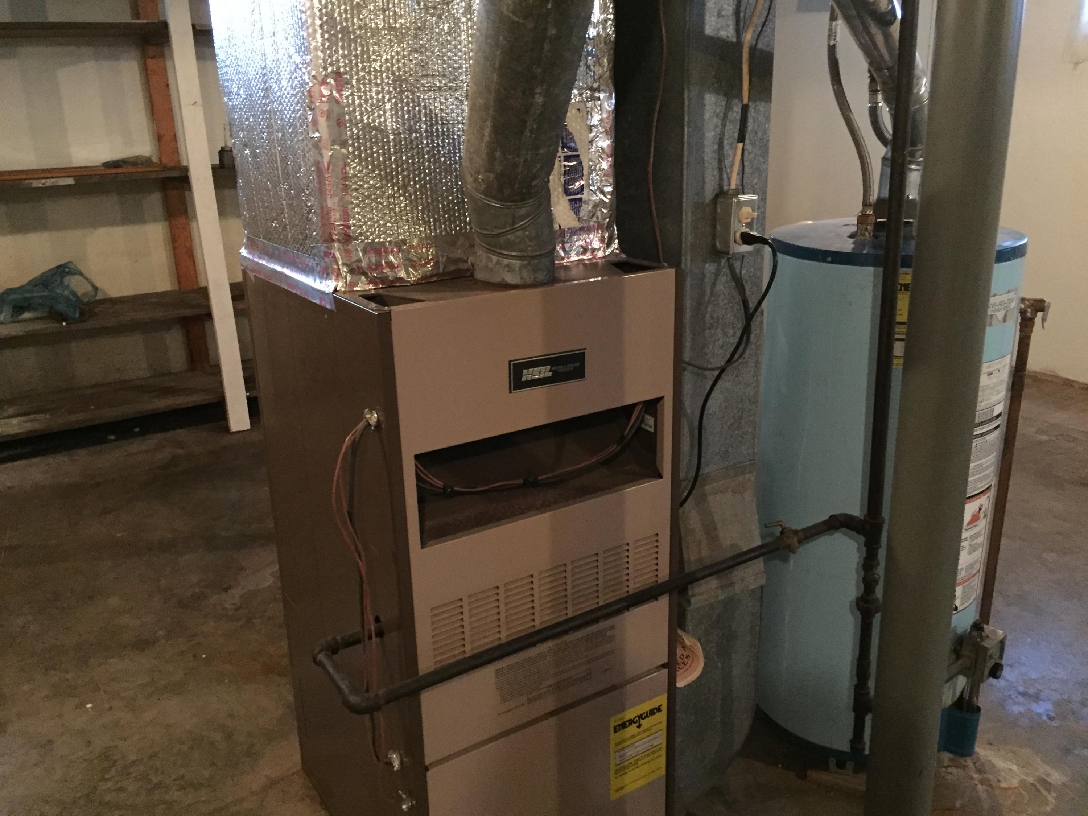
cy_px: 408
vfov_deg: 48.2
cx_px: 544
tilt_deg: -16.9
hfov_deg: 61.7
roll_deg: -0.3
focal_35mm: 29
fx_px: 911
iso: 400
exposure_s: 1/15
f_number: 2.2
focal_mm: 4.15
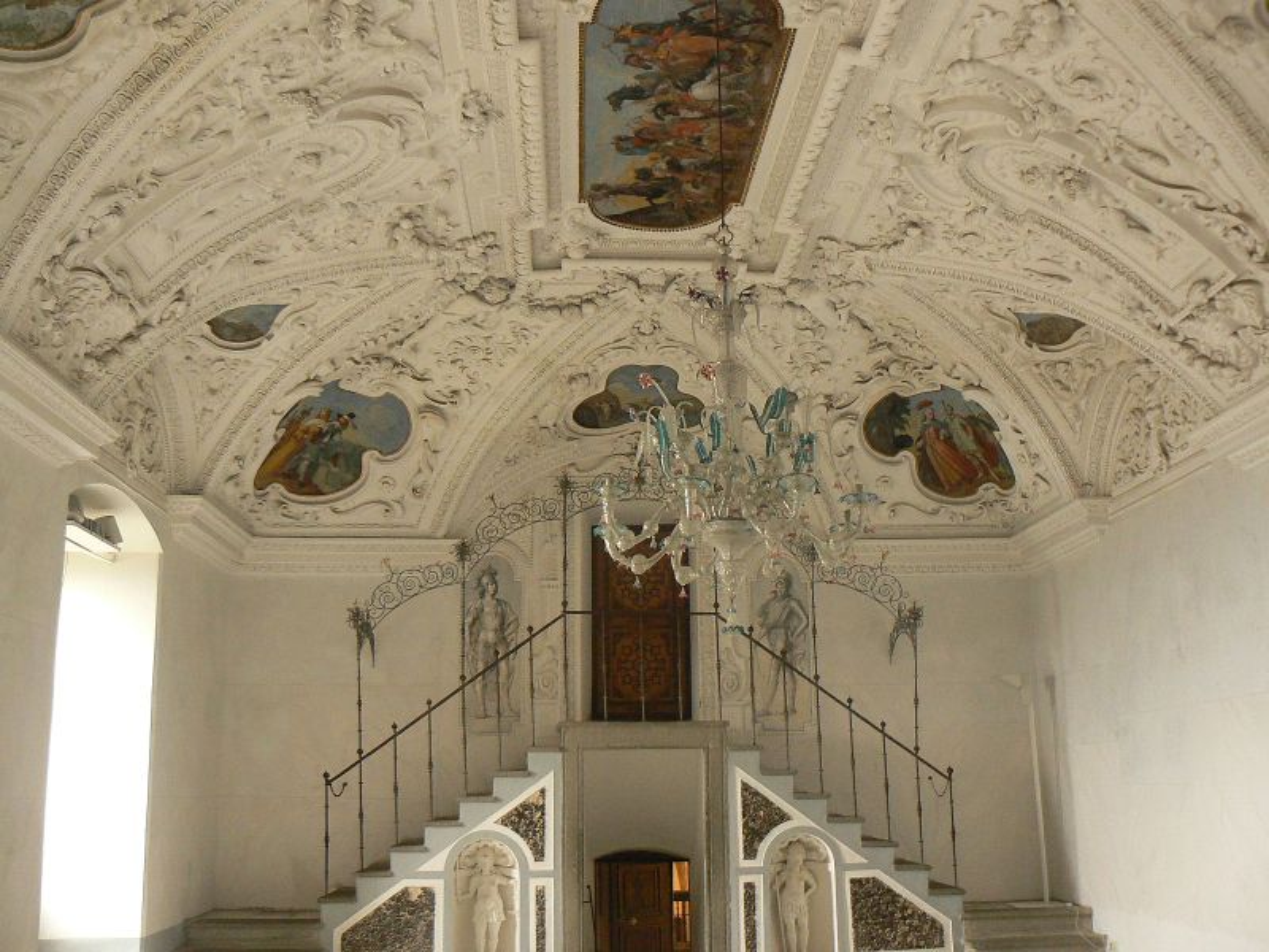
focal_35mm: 36
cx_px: 634
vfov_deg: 39.7
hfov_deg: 51.4
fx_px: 1320
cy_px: 476
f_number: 2.8
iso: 200
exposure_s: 1/20
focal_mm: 6
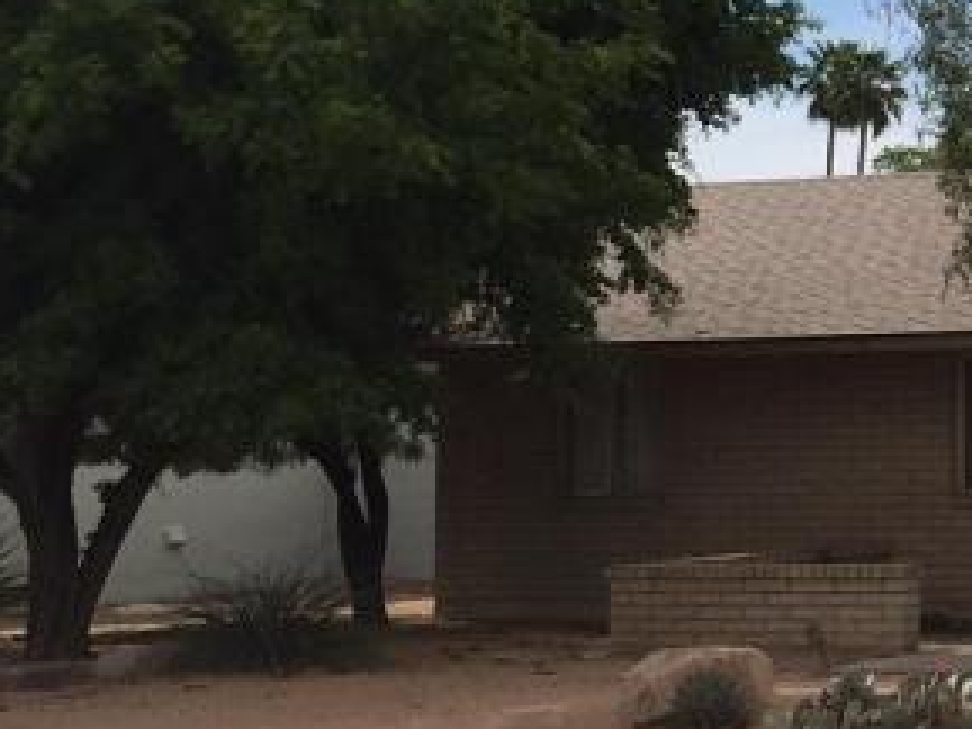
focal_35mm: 103
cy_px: 226
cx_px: 1583
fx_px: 2892
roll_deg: +0.3
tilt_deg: +3.1
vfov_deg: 14.3
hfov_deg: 16.8
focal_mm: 4.15
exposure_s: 1/3049
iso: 32
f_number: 2.2
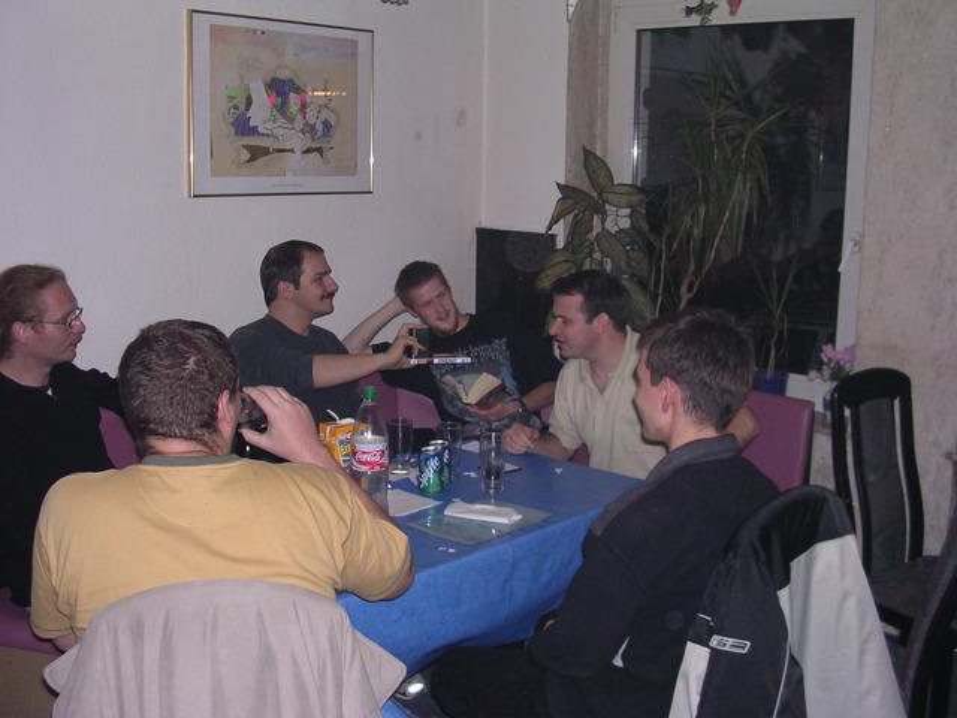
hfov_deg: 49.0
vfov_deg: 37.7
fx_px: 1051
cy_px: 359
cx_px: 478
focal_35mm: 38
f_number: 2.8
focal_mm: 5.8
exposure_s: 1/60.1
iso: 201
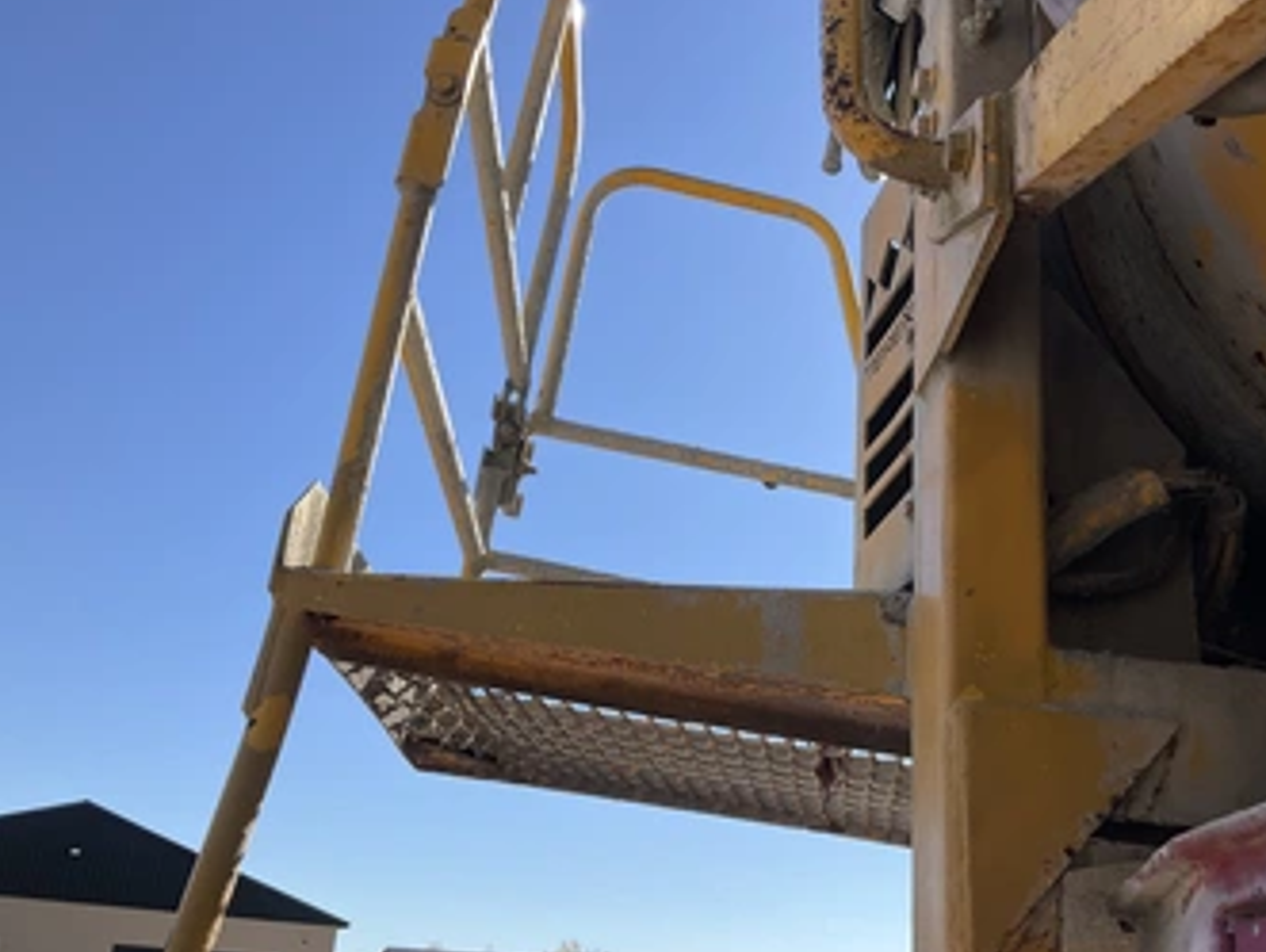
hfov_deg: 52.4
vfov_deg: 40.6
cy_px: 558
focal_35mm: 35
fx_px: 1281
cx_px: 731
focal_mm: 3
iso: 25
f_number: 1.8
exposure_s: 1/1534
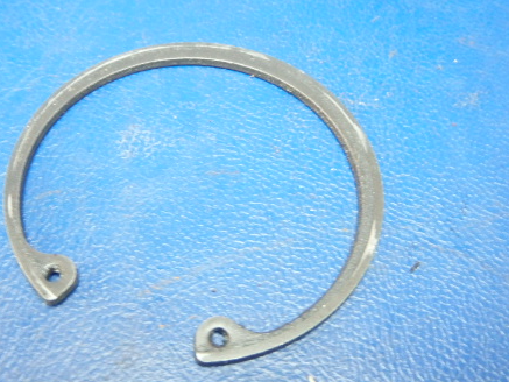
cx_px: 198
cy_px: 213
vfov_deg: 35.1
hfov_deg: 45.5
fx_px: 603
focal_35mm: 41
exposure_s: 1/15
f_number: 3.9
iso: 800
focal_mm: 5
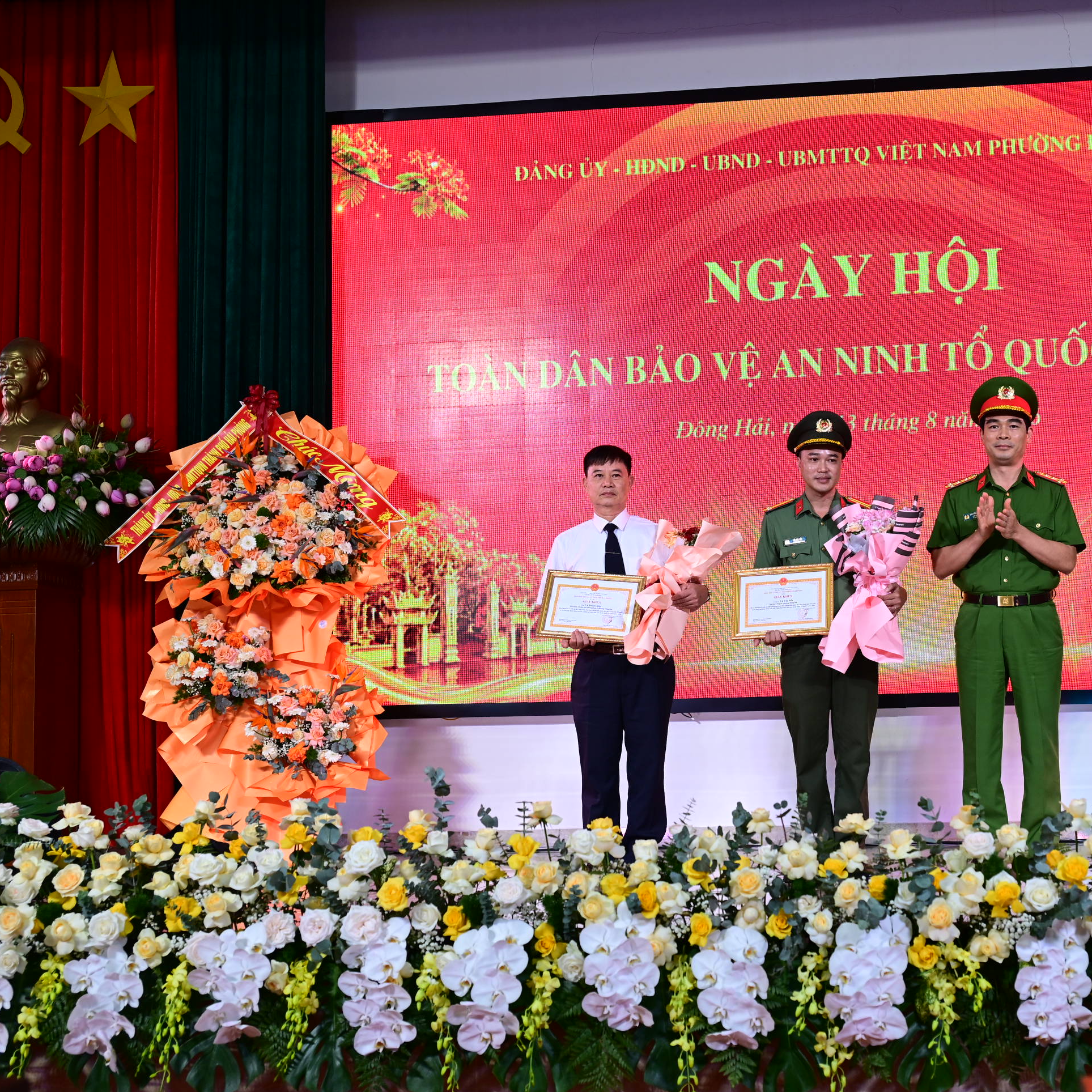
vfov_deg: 32.8
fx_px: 1856
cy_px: 562
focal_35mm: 52
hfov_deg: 32.6
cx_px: 713
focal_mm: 39
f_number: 4
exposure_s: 1/160
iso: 400
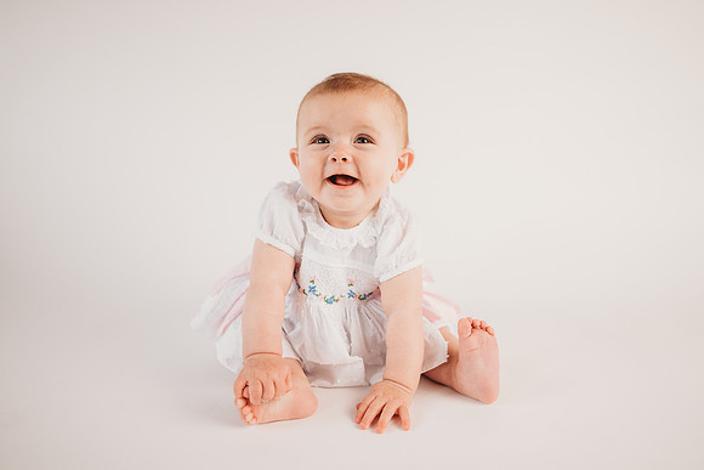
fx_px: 509
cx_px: 368
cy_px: 234
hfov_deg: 69.3
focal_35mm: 26
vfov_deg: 49.5
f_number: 2.2
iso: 100
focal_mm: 24
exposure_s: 1/160
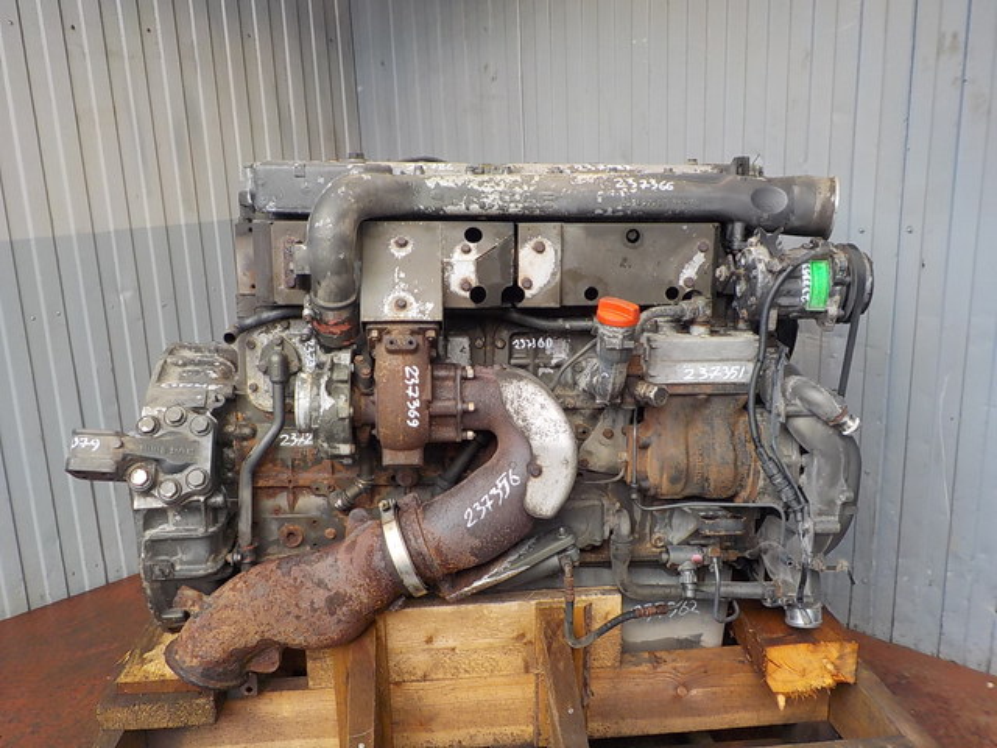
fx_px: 864
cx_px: 498
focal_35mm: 30
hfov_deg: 60.0
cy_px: 374
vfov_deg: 46.8
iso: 125
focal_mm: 4.1
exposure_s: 1/40
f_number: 3.3
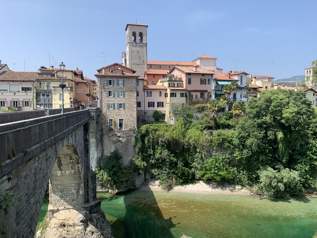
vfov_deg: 53.1
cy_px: 119
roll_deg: -0.9
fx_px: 238
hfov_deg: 67.3
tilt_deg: -2.9
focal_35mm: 26
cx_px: 158
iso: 25
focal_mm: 4.25
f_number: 1.8
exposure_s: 1/1406
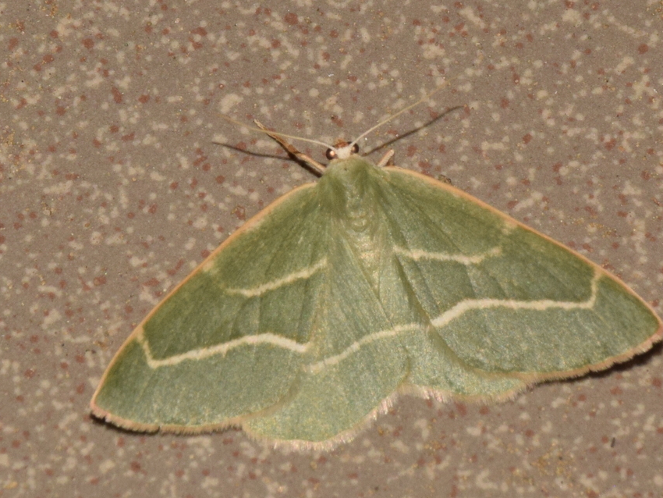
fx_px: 4368
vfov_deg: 6.5
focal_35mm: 228
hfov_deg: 8.7
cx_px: 330
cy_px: 249
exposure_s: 1/160
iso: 500
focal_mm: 140
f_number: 16
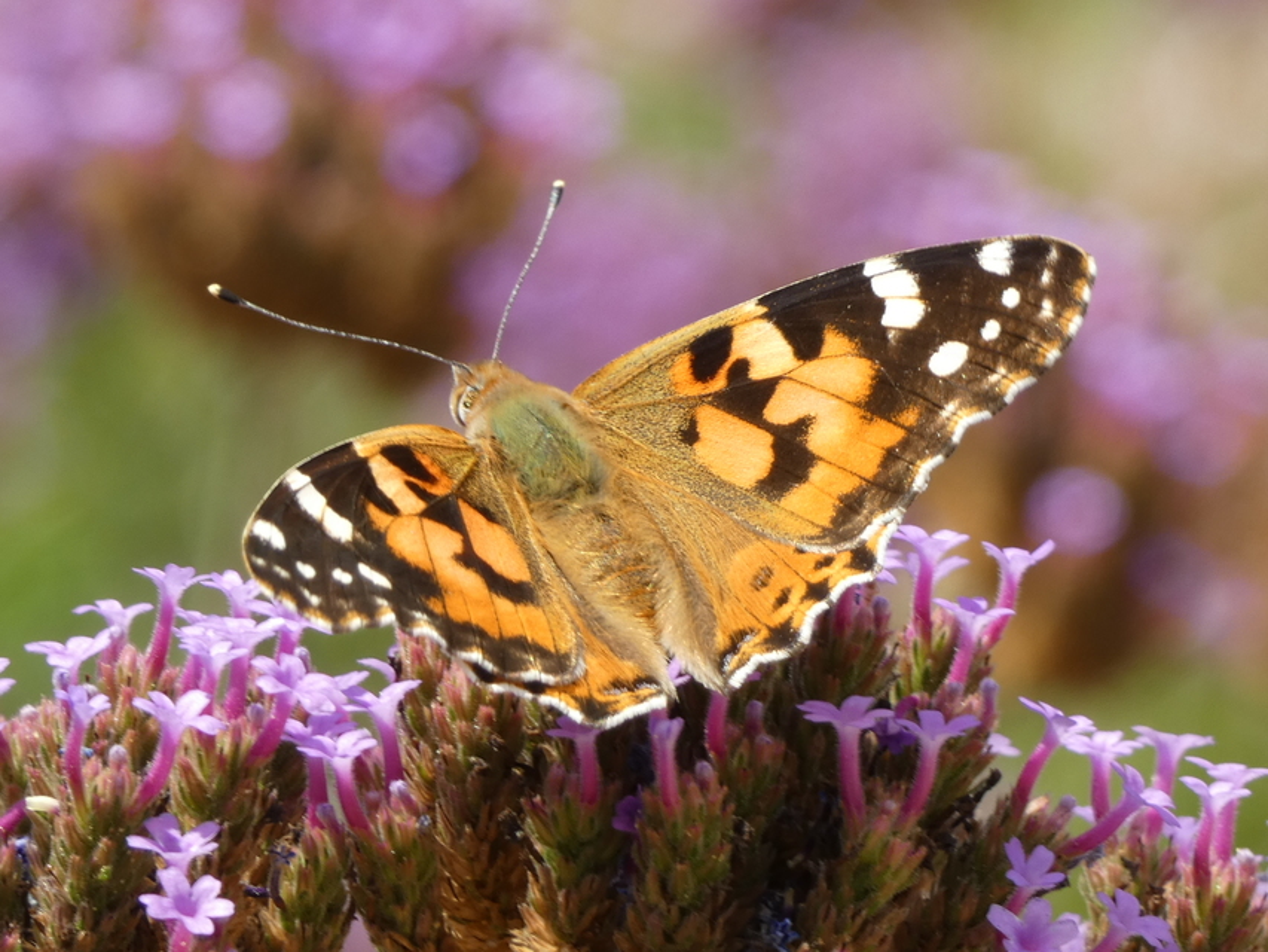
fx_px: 13262
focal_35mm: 362
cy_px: 476
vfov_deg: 4.1
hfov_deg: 5.5
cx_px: 634
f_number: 5.6
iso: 80
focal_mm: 64.9
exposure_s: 1/80
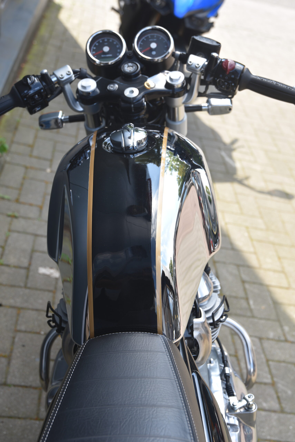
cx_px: 148
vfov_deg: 41.1
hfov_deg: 28.1
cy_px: 221
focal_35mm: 48
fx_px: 589
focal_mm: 48
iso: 100
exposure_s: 1/100
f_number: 5
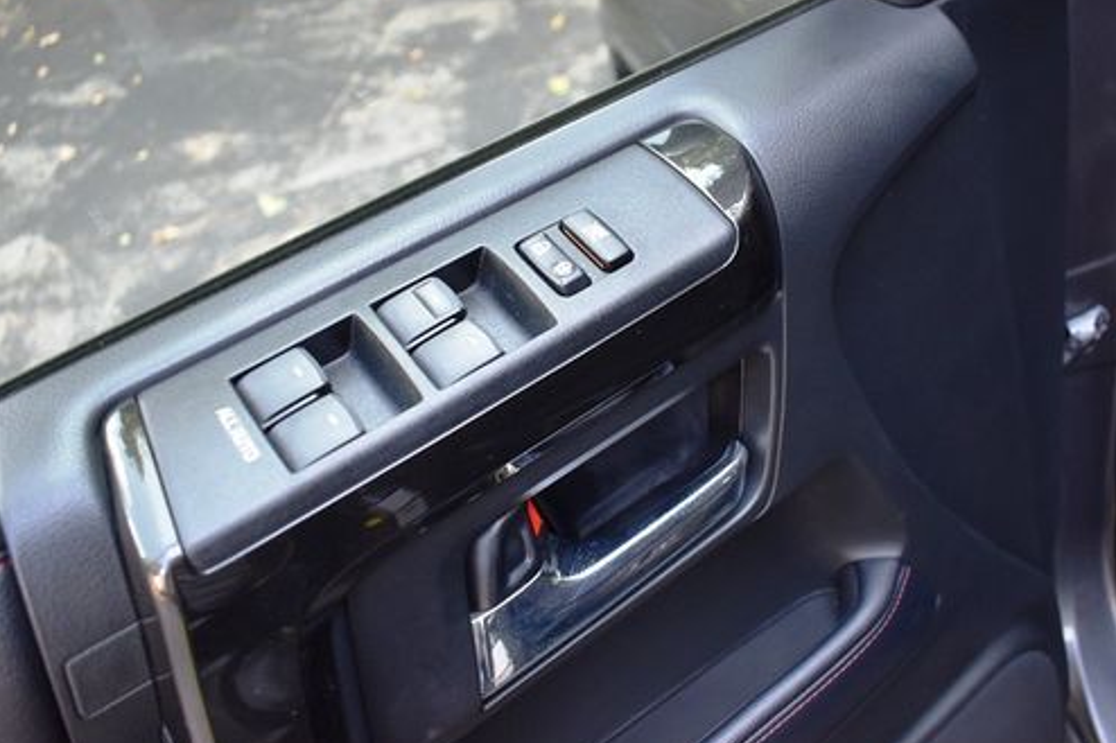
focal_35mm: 35
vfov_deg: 37.7
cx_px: 612
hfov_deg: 54.4
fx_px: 1085
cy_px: 317
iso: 800
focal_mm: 18
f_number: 3.5
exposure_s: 1/160
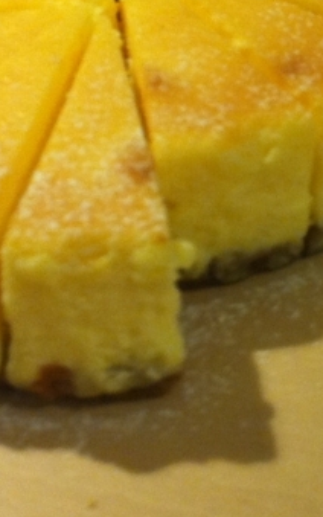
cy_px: 114
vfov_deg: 18.5
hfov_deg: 11.7
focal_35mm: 112
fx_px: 1577
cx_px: 261
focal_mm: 3.85
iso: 125
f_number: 2.8
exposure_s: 1/15
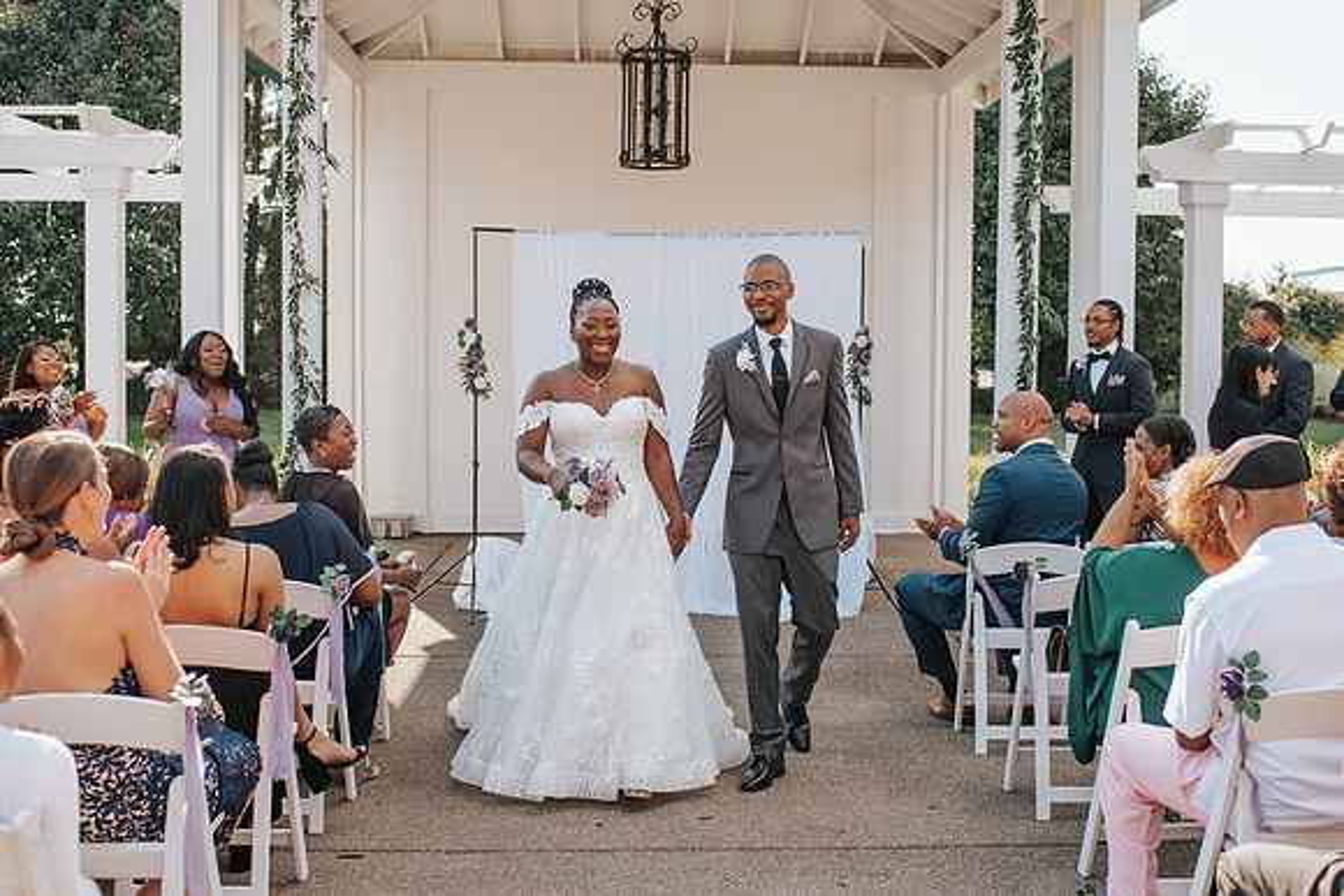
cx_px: 703
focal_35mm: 46
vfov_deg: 29.5
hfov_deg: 43.1
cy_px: 422
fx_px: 1703
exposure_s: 1/1250
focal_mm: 35
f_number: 2.8
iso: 100
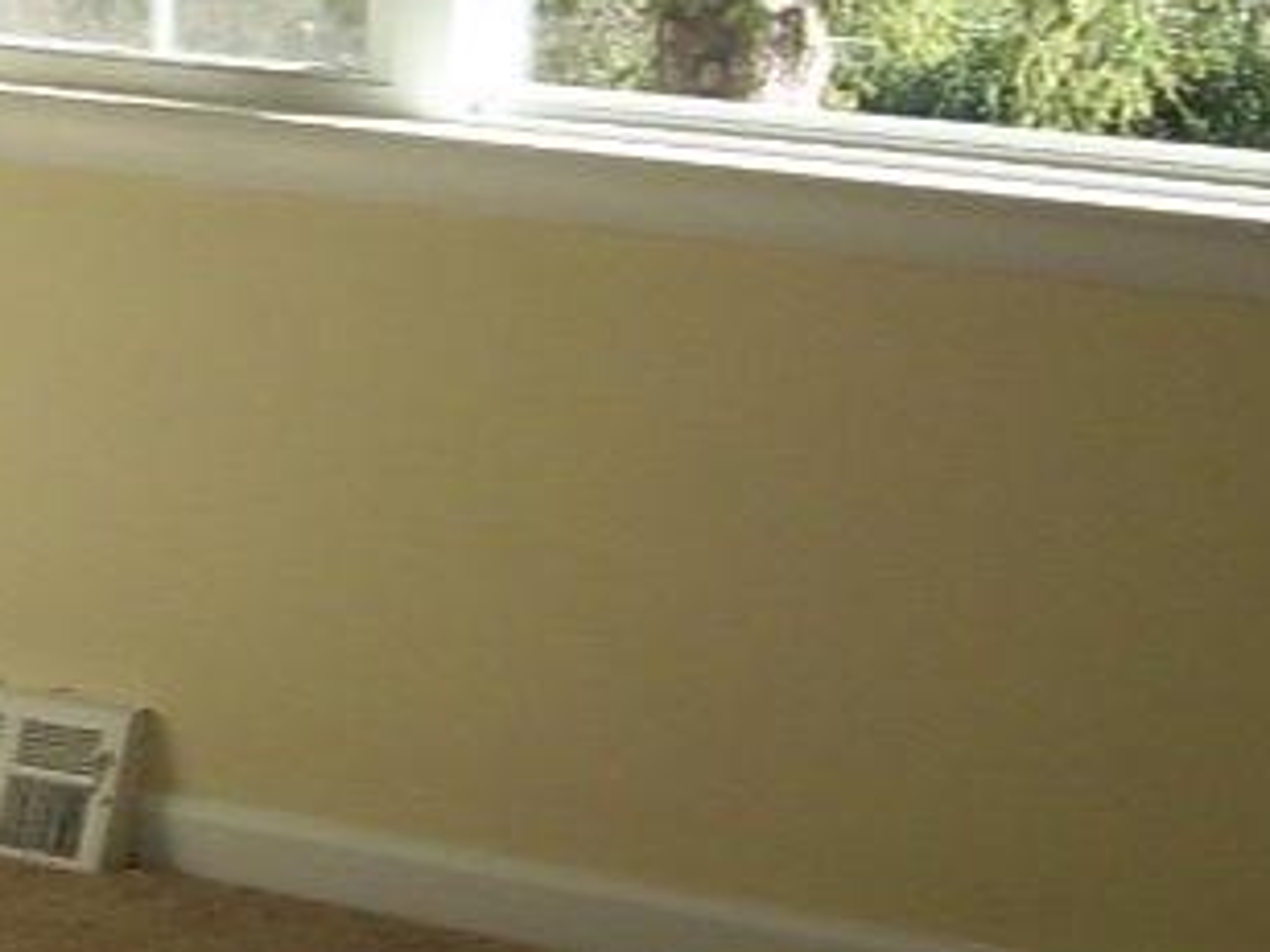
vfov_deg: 9.3
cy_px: 136
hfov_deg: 12.1
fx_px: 5833
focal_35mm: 159
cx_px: -280
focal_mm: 5.6
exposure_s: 1/180
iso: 80
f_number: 2.7
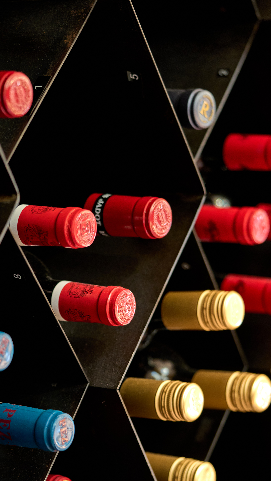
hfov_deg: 9.7
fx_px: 1597
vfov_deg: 17.1
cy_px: 281
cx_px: 112
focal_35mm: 125
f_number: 2.8
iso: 640
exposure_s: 1/60
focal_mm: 90
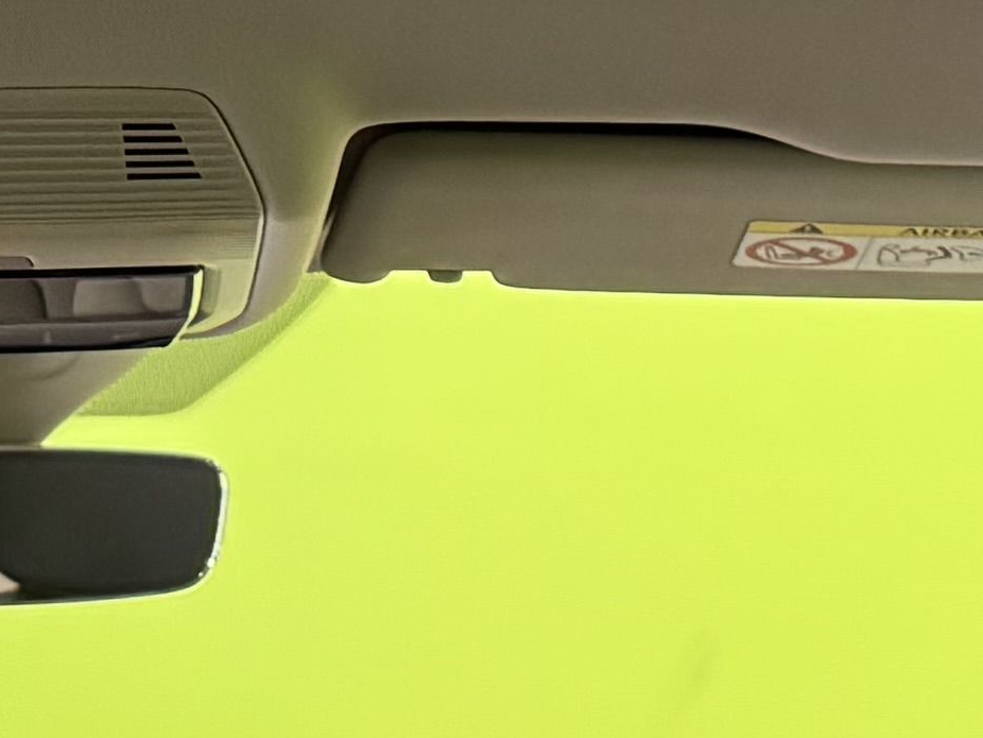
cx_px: -2
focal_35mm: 148
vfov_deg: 9.2
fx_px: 4204
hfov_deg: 13.2
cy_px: -923
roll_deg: +0.7
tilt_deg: +18.5
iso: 640
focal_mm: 6.76
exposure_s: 1/50
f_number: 1.78
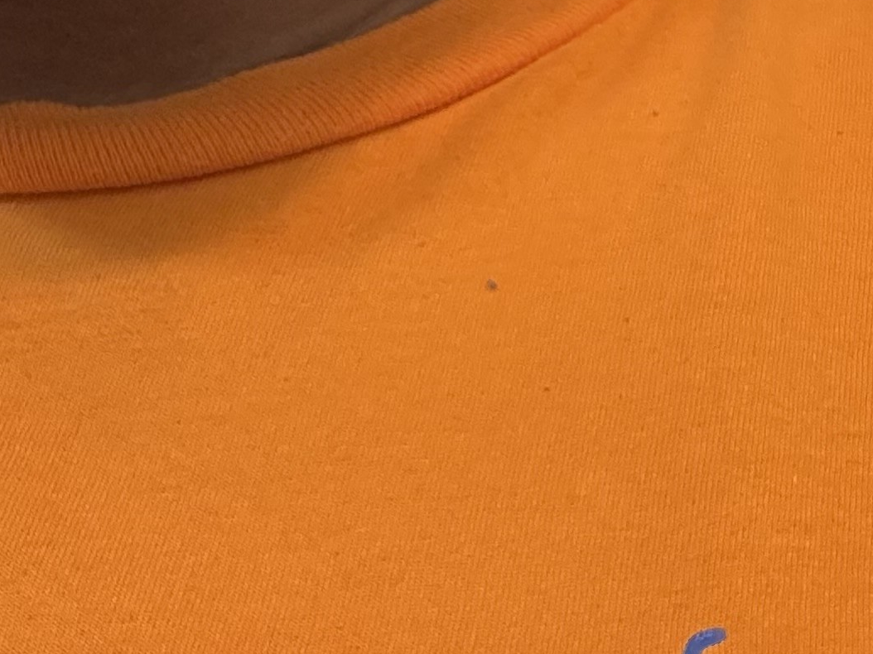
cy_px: 206
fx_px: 2219
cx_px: 369
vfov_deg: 16.7
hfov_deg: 22.2
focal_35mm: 88
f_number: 1.9
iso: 250
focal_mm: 2.69
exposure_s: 1/60
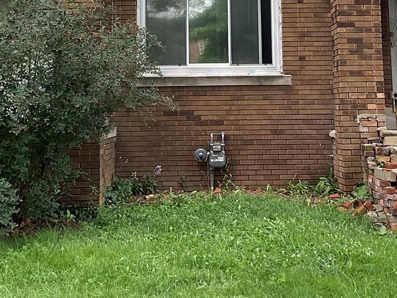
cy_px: -32
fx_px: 883
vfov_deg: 18.4
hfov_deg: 25.3
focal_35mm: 77
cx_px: 211
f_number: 1.8
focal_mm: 3
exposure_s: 1/324
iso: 16
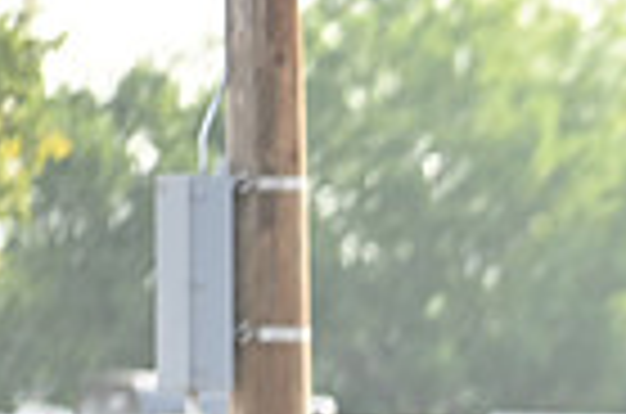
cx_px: 1180
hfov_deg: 2.5
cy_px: 830
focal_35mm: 837
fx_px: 14521
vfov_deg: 1.6
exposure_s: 1/1250
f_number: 2.8
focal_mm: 200
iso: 500
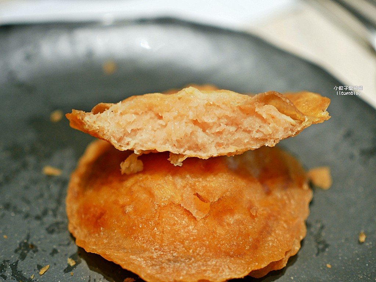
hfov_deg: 38.2
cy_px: 141
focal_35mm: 50
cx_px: 188
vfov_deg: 29.1
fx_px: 543
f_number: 1.8
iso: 250
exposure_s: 1/60
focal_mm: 25
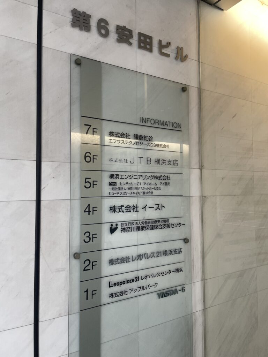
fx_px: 268
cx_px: 134
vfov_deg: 67.3
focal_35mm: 26
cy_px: 178
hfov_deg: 53.1
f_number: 1.6
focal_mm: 4.2
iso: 100
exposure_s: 1/121
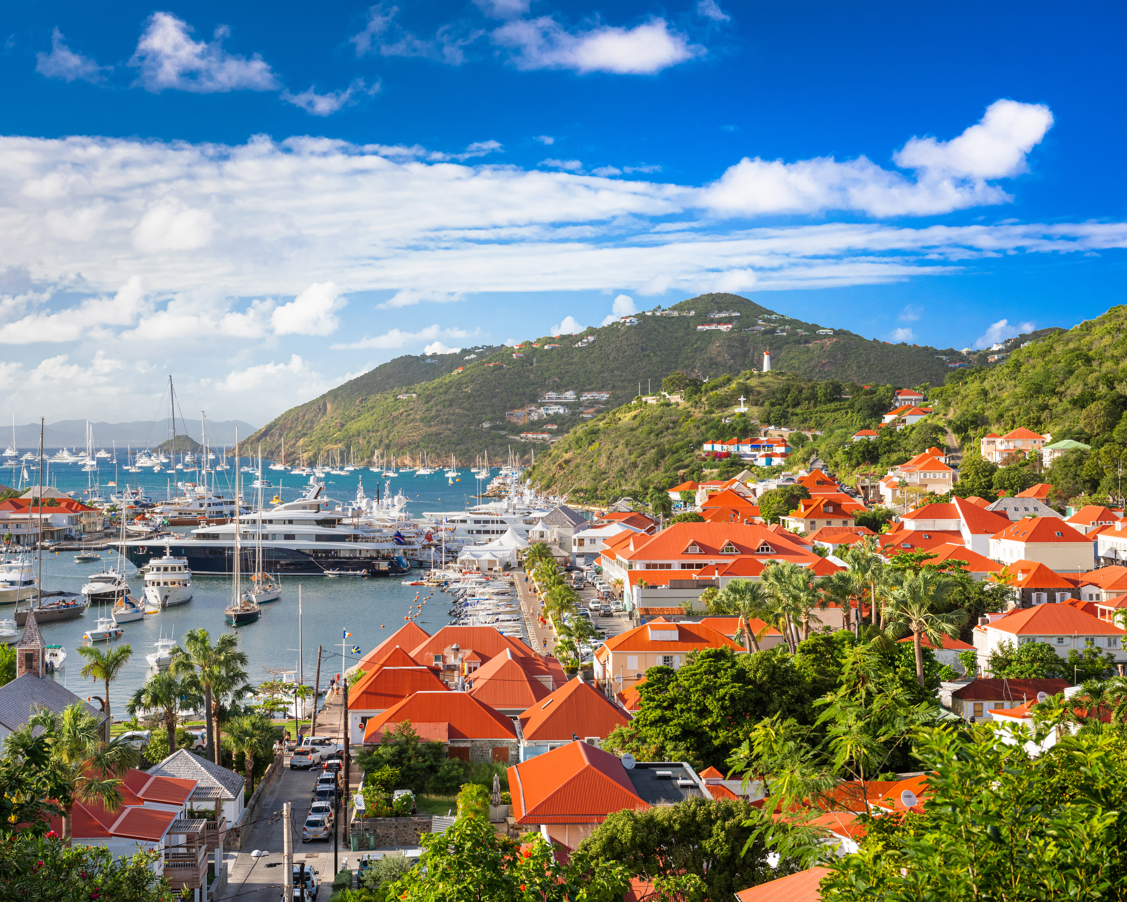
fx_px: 2068
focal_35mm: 62
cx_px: 475
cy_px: 451
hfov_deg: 30.4
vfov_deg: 24.6
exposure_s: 1/125
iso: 320
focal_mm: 55
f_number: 8
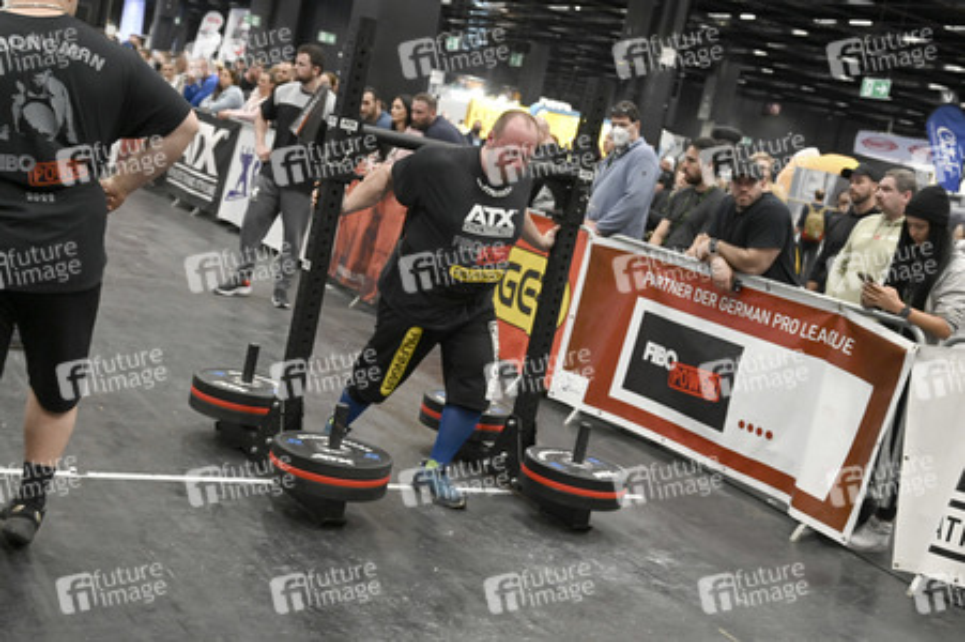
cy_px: 321
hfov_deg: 45.5
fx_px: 1152
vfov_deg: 31.1
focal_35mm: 43
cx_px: 482
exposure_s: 1/125
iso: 3200
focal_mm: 43
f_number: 4.8
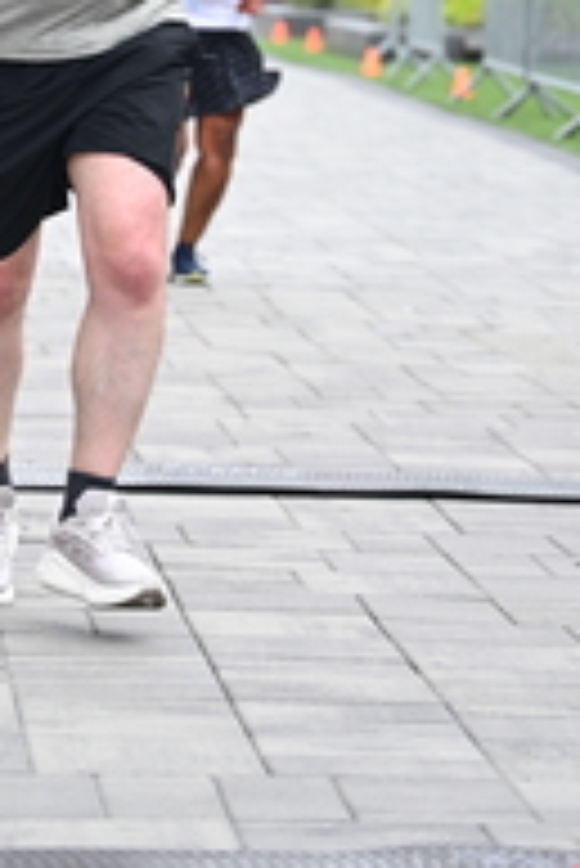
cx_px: 47
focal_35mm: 199
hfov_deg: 6.9
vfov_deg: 10.1
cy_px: -261
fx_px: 4800
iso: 640
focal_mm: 70
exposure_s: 1/1600
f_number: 2.8
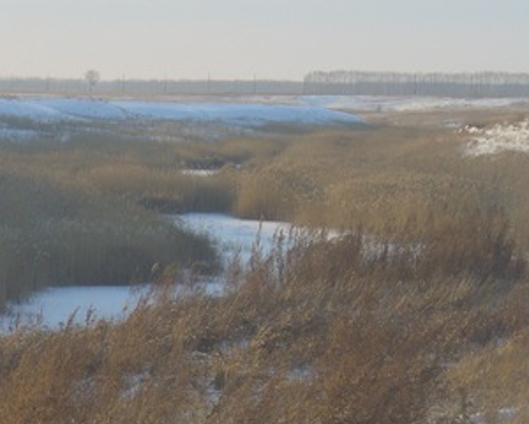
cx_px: 294
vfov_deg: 6.1
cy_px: 303
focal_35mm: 253
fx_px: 3961
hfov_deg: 7.6
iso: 80
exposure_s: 1/500
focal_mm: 18.3
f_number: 3.6
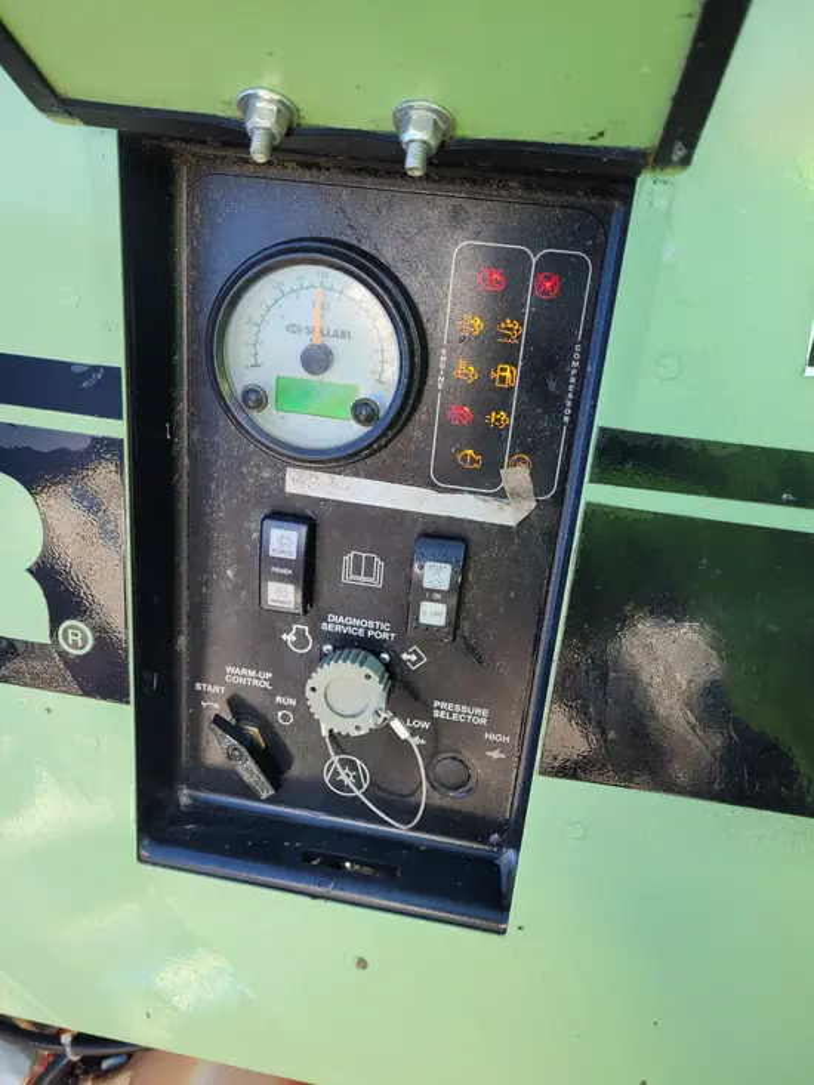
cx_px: 407
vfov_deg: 67.3
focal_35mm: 26
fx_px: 815
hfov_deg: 53.1
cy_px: 542
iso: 40
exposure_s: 1/158
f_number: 1.8
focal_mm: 5.4
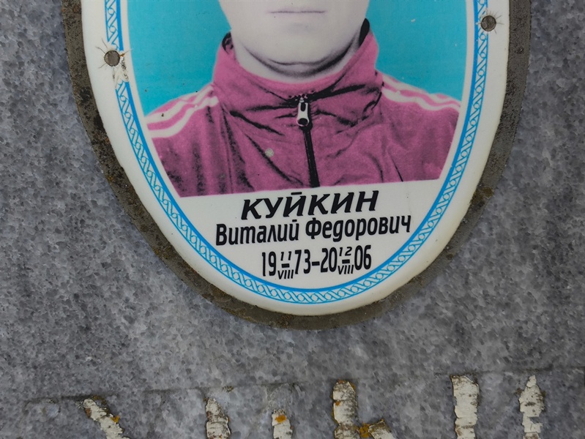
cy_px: 220
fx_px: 845
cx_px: 292
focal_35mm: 50
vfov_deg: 29.1
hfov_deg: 38.2
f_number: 1.7
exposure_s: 1/400
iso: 50
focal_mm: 4.71
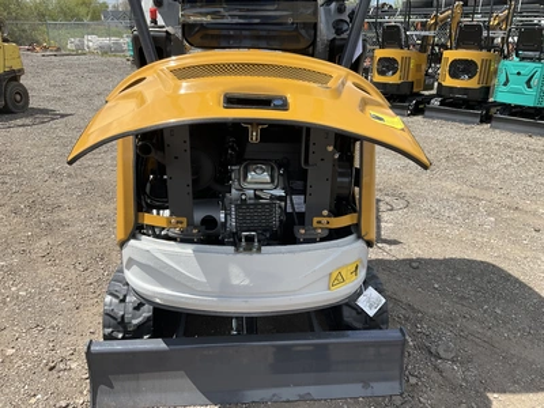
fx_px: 456
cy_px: 204
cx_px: 272
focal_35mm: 29
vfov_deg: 48.2
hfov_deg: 61.7
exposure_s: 1/1342
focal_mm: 3
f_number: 1.8
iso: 25
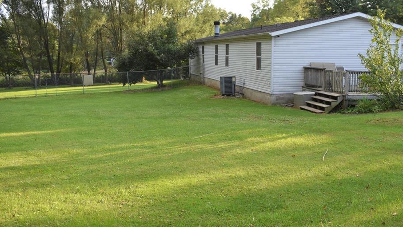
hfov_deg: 51.5
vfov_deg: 30.4
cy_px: 106
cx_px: 226
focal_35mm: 39
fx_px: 417
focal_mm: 22
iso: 200
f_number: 6.3
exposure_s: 1/250
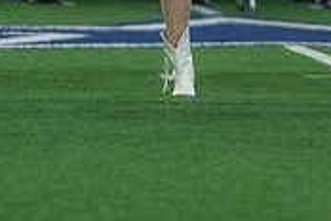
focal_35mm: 479
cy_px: -123
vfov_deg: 2.9
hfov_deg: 4.3
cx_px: 453
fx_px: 4404
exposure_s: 1/1250
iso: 4000
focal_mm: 144
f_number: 2.8
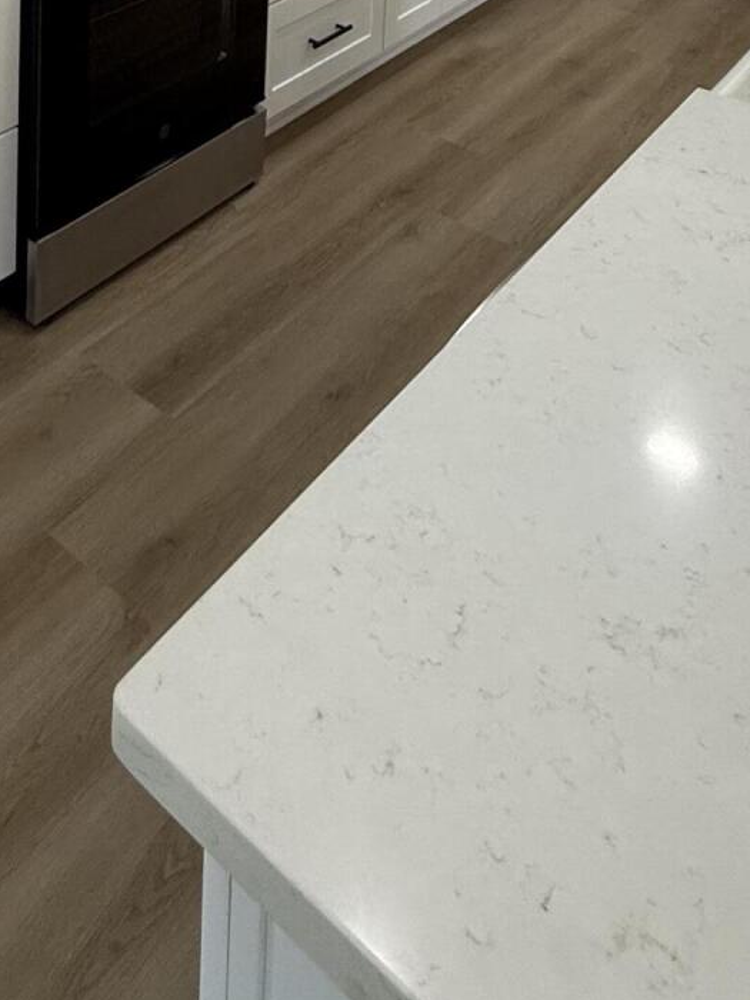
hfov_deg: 34.1
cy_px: -341
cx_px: 84
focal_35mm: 40
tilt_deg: -4.6
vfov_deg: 32.8
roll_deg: -1.4
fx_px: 1156
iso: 160
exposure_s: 1/120
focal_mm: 2.22
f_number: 2.2
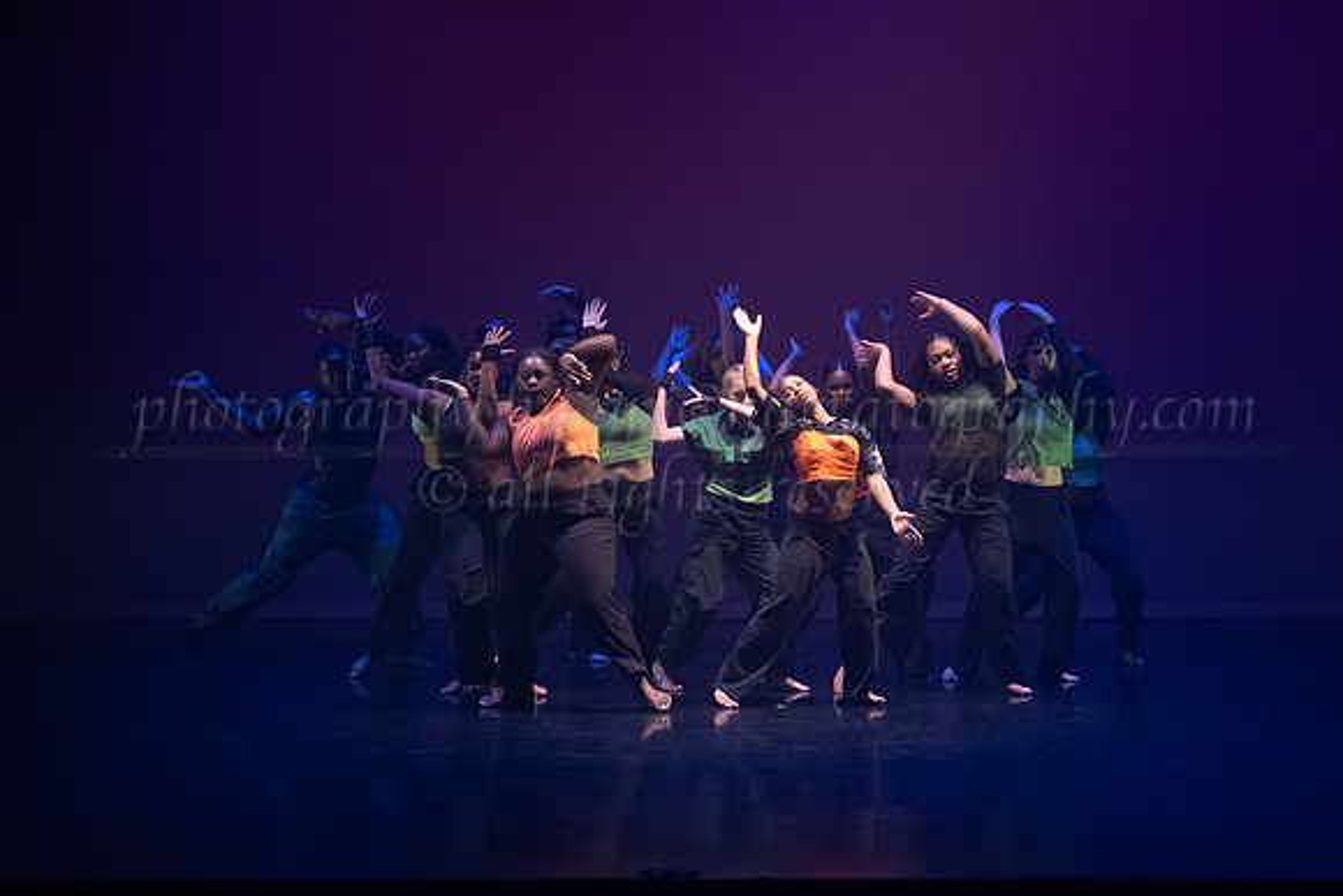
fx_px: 3670
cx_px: 878
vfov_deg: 13.9
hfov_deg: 20.7
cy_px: 485
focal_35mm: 98
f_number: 3.5
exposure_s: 1/400
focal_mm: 75
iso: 4000
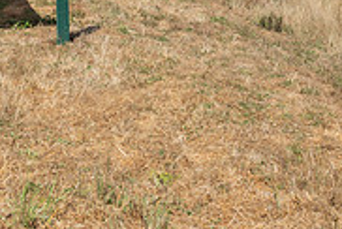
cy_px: -127
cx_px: 154
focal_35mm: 89
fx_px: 847
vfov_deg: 14.3
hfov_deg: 22.8
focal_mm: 28
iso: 500
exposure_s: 1/6400
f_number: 4
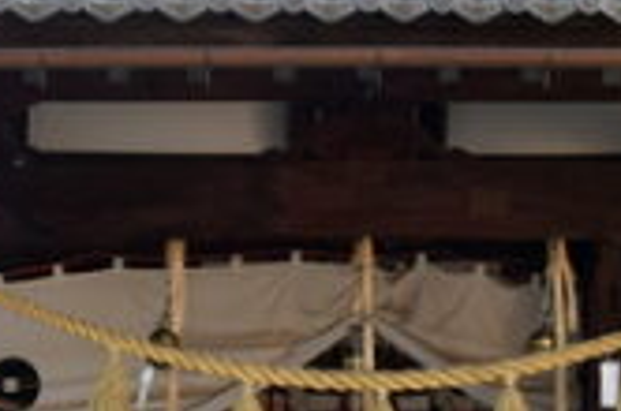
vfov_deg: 10.0
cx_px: 408
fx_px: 2338
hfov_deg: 15.1
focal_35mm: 136
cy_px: 101
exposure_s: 1/125
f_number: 5.6
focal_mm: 25
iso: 200
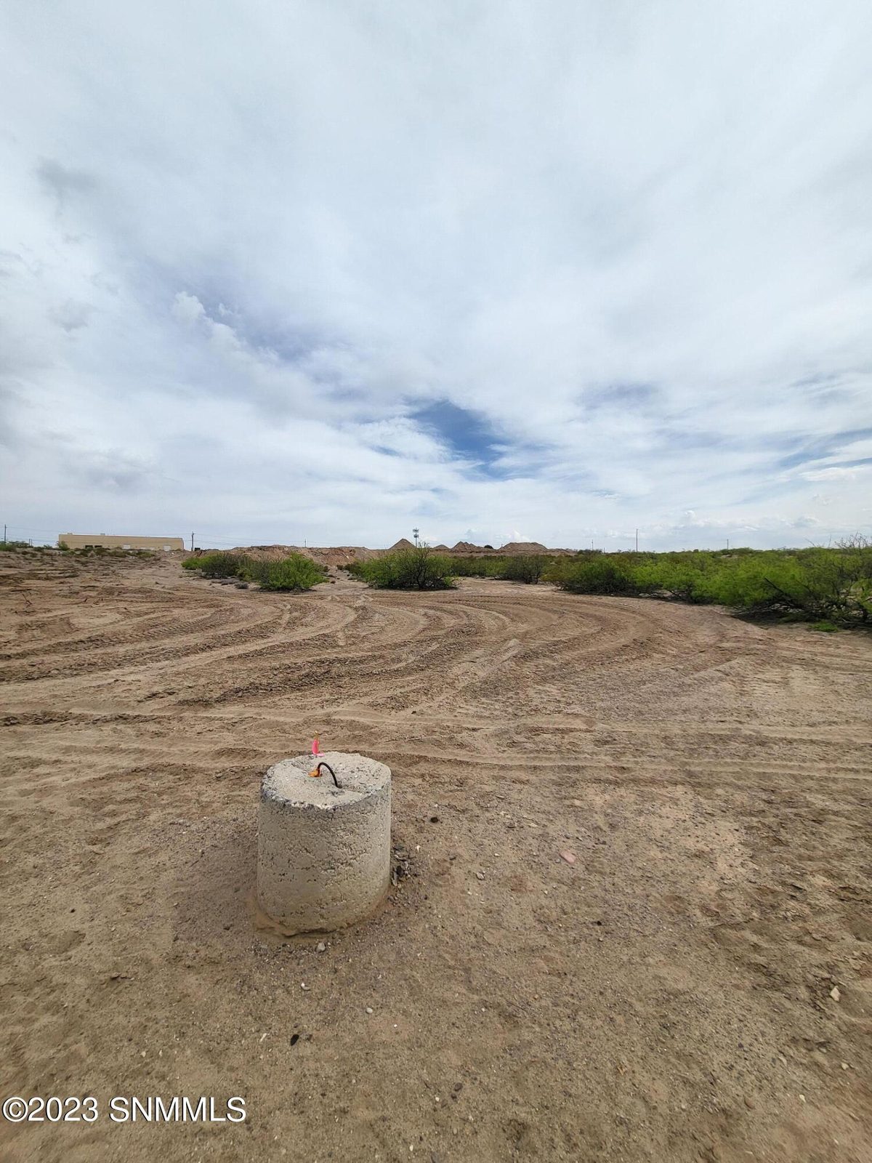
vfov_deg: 106.2
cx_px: 436
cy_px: 582
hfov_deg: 89.9
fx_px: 437
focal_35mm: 13
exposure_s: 1/2180
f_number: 2.2
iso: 32
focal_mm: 1.74
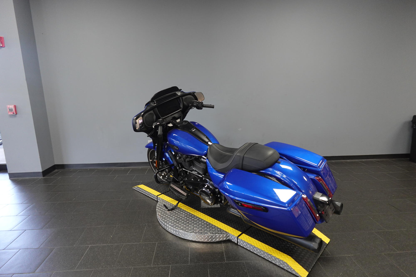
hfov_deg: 84.0
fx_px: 231
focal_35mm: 20
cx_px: 208
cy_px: 138
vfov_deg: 61.9
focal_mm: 7.6
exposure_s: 1/80
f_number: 2
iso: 500
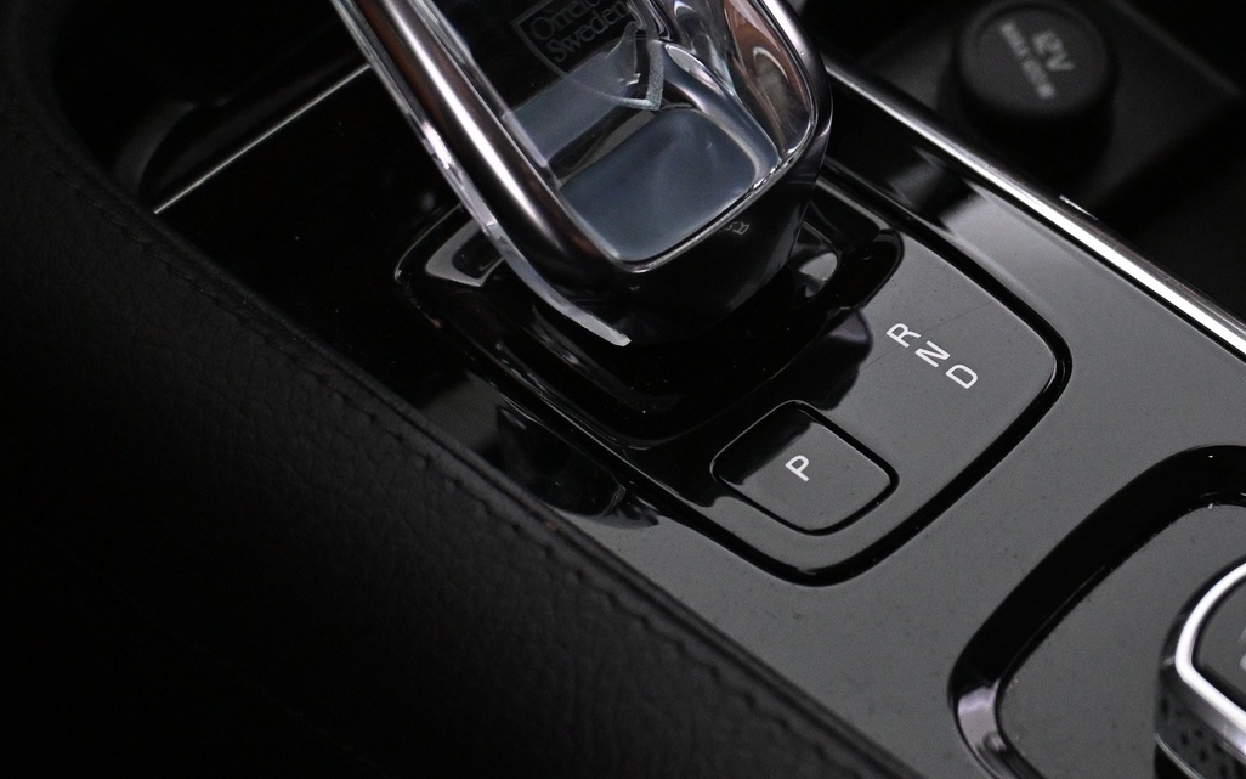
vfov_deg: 19.6
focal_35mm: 66
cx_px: 980
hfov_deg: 30.2
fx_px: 2255
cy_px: 346
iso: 4000
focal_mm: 27.5
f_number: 4.5
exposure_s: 1/80
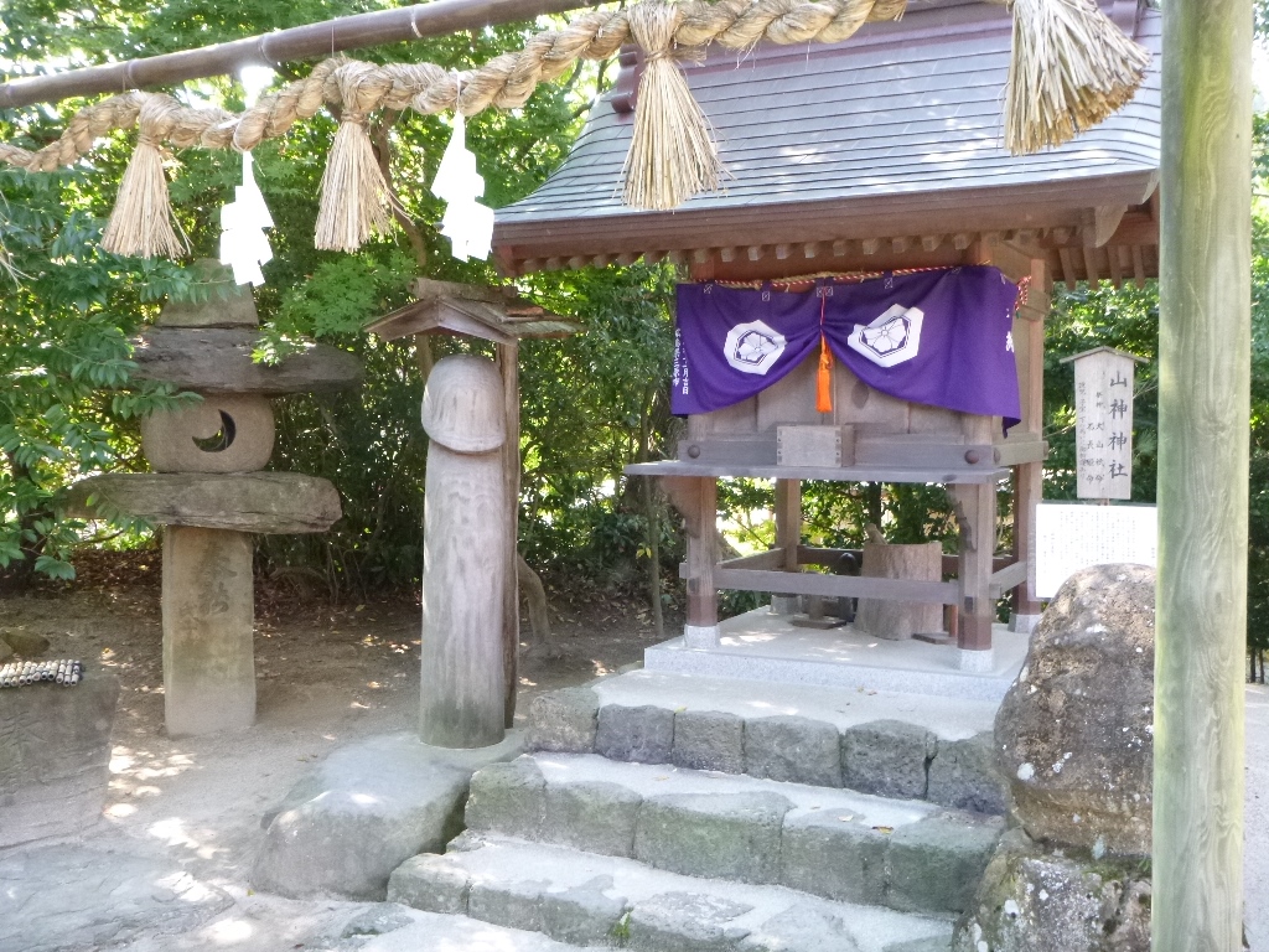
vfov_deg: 39.7
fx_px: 1320
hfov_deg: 51.4
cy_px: 476
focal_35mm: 36
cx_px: 634
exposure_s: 1/40
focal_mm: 6.4
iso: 400
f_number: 4.4
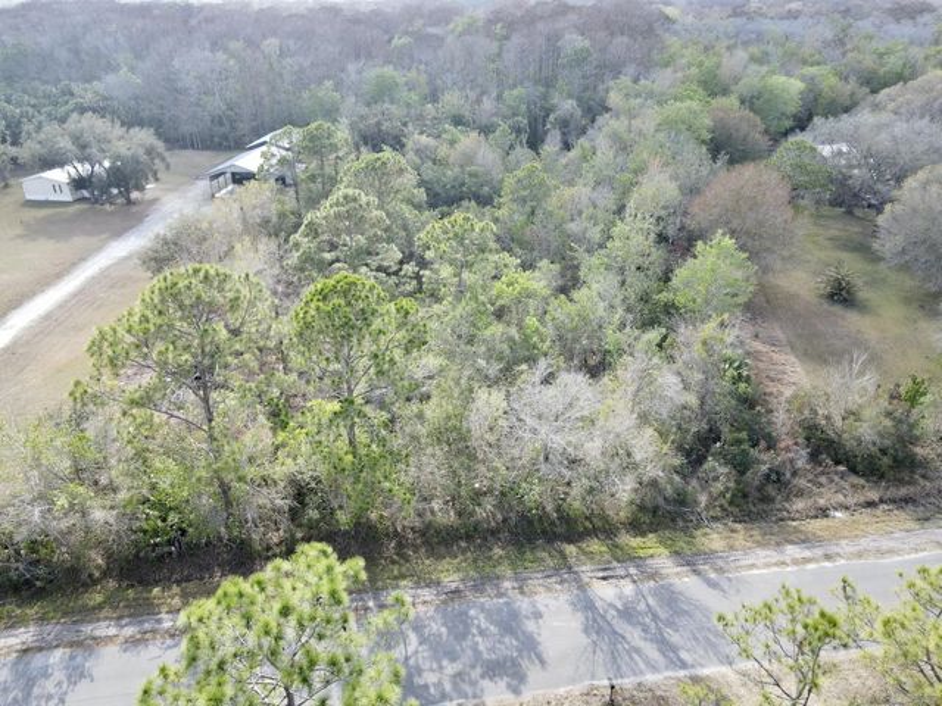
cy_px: 353
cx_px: 471
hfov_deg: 71.6
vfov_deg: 56.8
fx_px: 653
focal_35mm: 24
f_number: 2.8
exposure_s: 1/100
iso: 100
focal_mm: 4.5
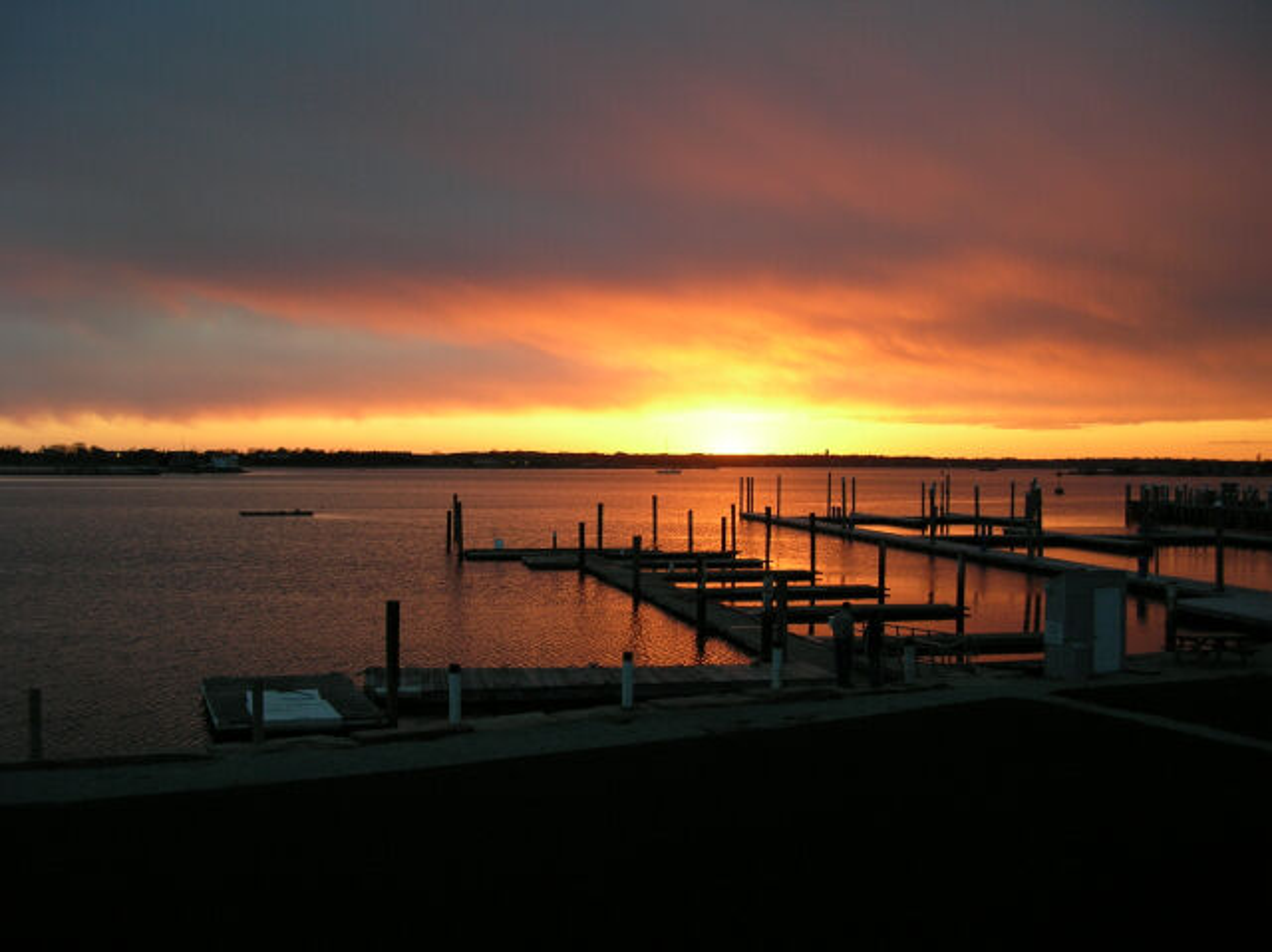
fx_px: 1322
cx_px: 636
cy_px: 476
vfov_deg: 39.6
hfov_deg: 51.4
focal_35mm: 36
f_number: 2.7
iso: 50
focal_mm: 6
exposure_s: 1/61.2
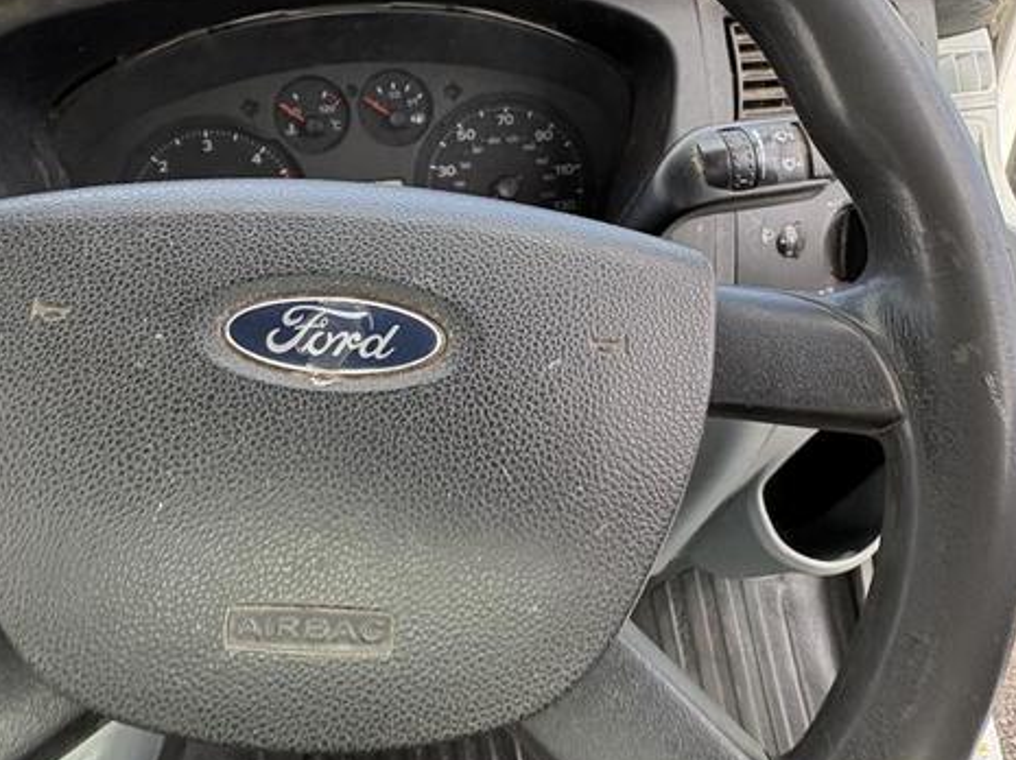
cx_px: 481
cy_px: 336
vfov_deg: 51.2
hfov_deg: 65.3
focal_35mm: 27
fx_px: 792
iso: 100
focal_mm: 2.22
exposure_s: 1/143
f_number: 2.2
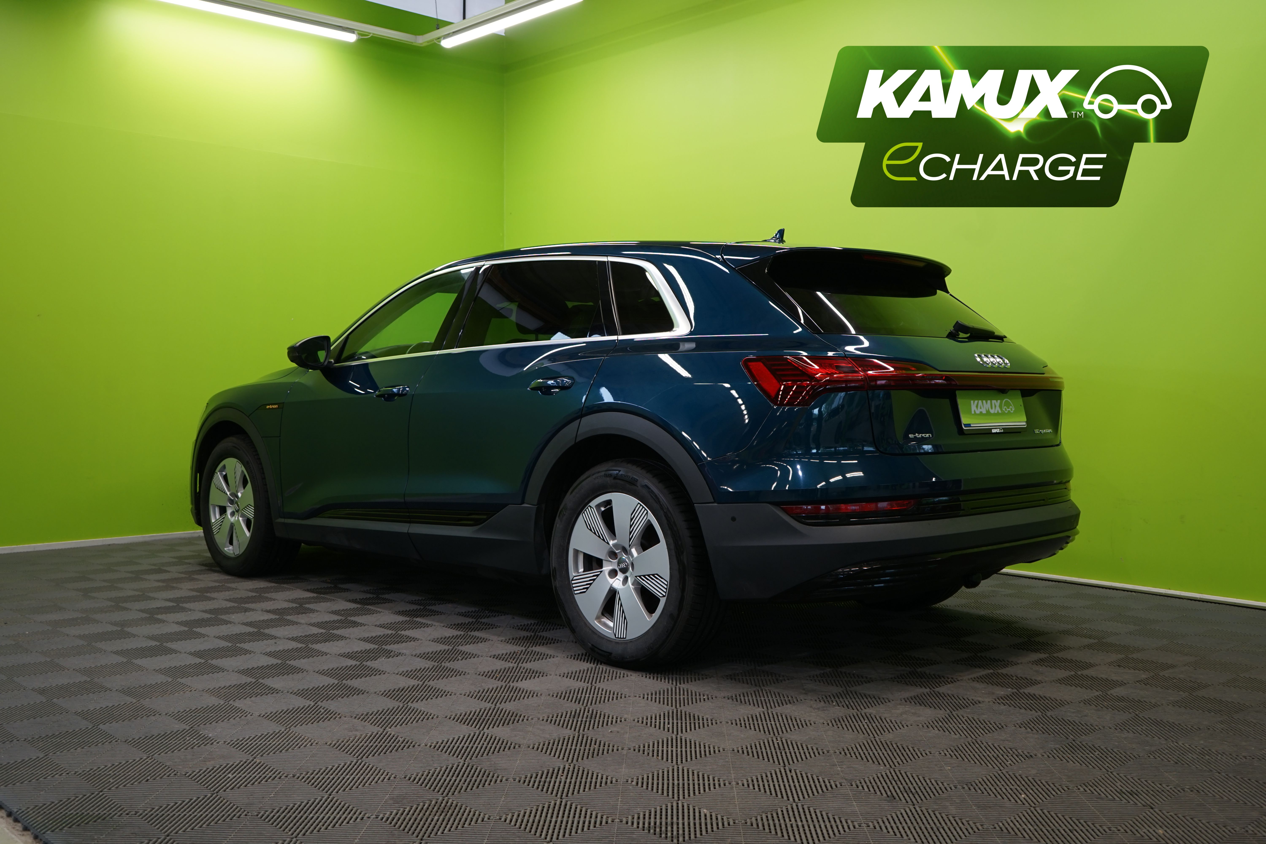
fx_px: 1196
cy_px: 422
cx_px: 633
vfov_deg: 38.9
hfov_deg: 55.8
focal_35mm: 34
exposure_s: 1/30
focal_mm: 34
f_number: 5.6
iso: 400
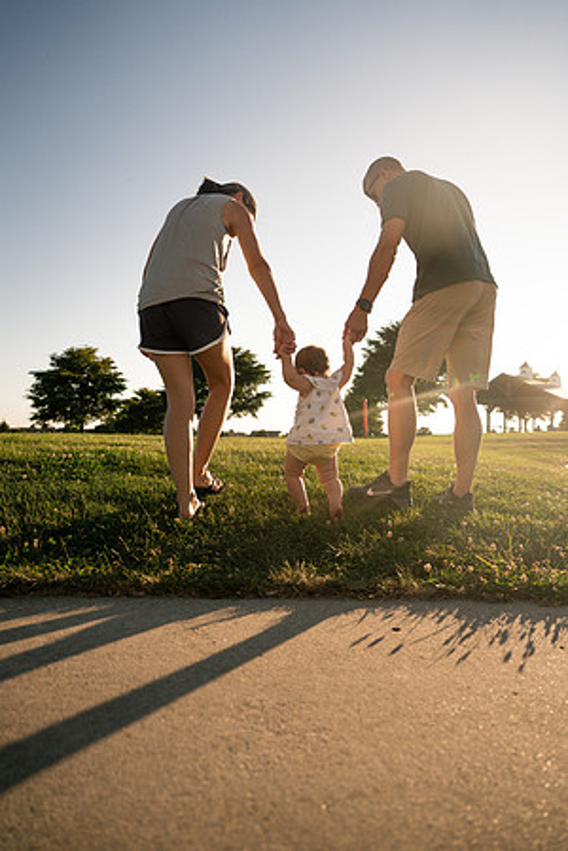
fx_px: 568
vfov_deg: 73.7
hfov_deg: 53.1
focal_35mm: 24
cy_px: 426
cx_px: 284
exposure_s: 1/4000
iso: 250
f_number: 3.2
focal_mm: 24
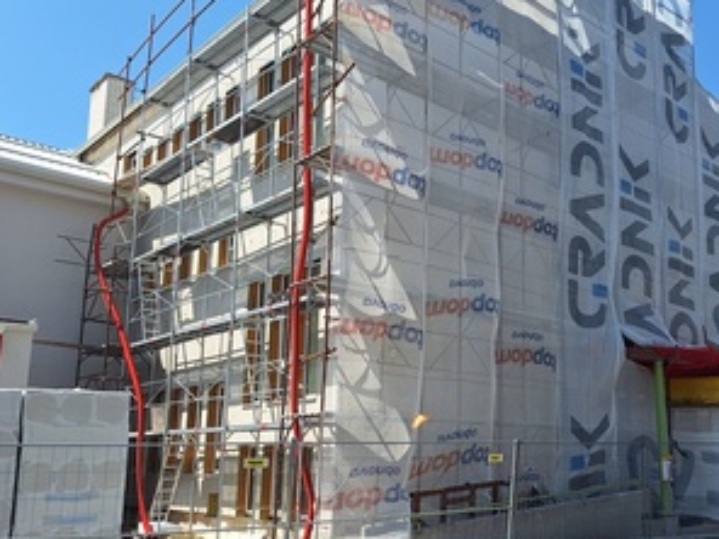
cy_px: 325
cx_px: 466
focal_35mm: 35
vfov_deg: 40.5
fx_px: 727
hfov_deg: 51.8
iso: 40
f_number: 1.8
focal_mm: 5.54
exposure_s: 1/2193
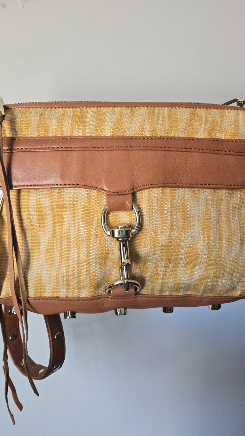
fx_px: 300
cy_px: 225
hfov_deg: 44.4
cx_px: 115
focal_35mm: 26
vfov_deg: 71.9
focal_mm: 5.4
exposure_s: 1/120
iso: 320
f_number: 1.8
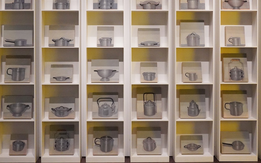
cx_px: 126
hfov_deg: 37.5
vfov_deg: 23.8
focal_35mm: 54
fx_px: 384
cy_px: 50
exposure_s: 1/100
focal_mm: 28
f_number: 10
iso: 8000
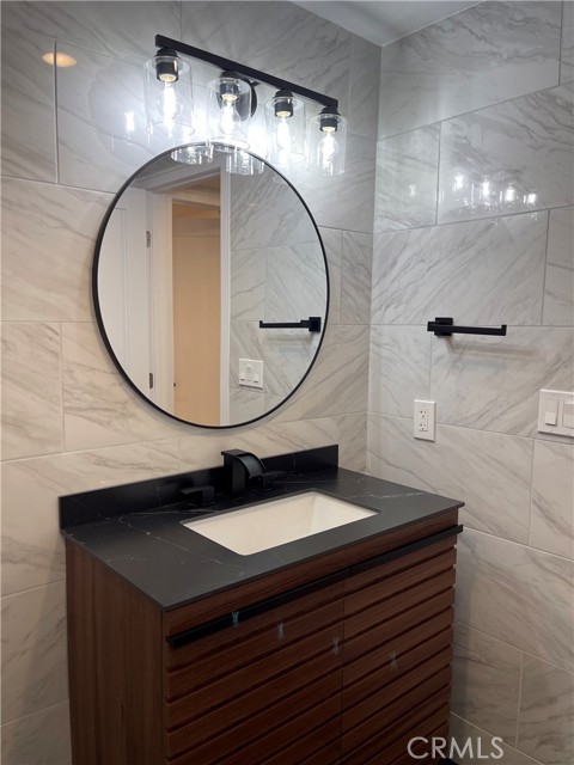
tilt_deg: -5.8
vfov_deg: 67.3
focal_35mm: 26
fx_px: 575
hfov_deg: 53.1
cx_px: 287
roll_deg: -0.4
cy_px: 382
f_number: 1.6
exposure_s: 1/120
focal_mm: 5.1
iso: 40
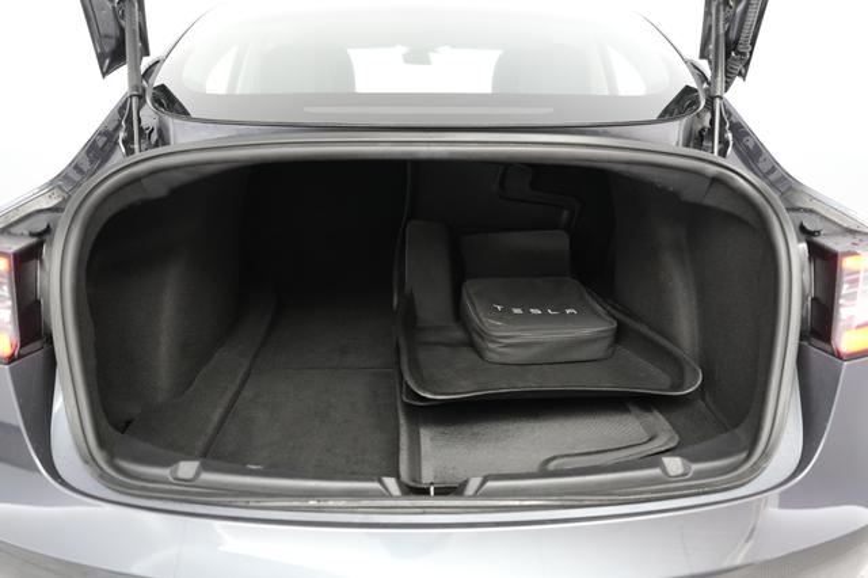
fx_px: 675
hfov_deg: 65.5
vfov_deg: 46.4
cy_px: 289
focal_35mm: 28
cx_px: 434
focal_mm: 28
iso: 3200
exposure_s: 1/60
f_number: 2.8
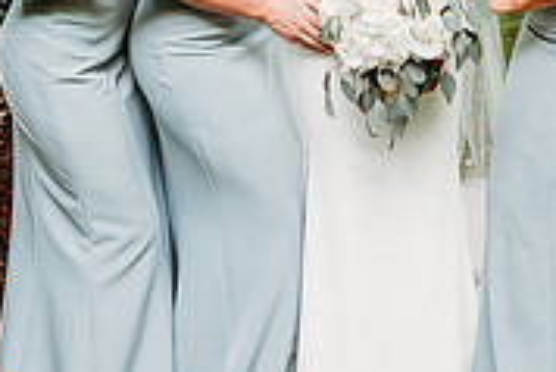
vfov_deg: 16.4
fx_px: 1206
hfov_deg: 25.6
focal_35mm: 78
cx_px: 428
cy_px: -130
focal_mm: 24
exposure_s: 1/160
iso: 160
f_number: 2.5
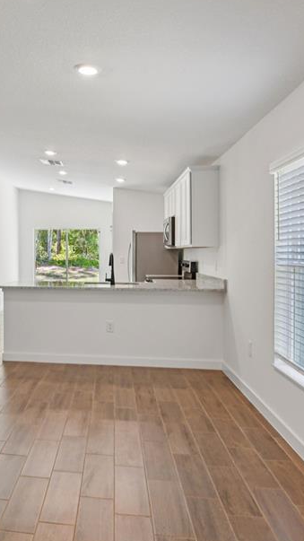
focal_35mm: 32
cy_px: 265
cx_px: 20
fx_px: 459
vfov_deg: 61.0
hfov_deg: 34.2
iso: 400
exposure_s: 1/25
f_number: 8
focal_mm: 18
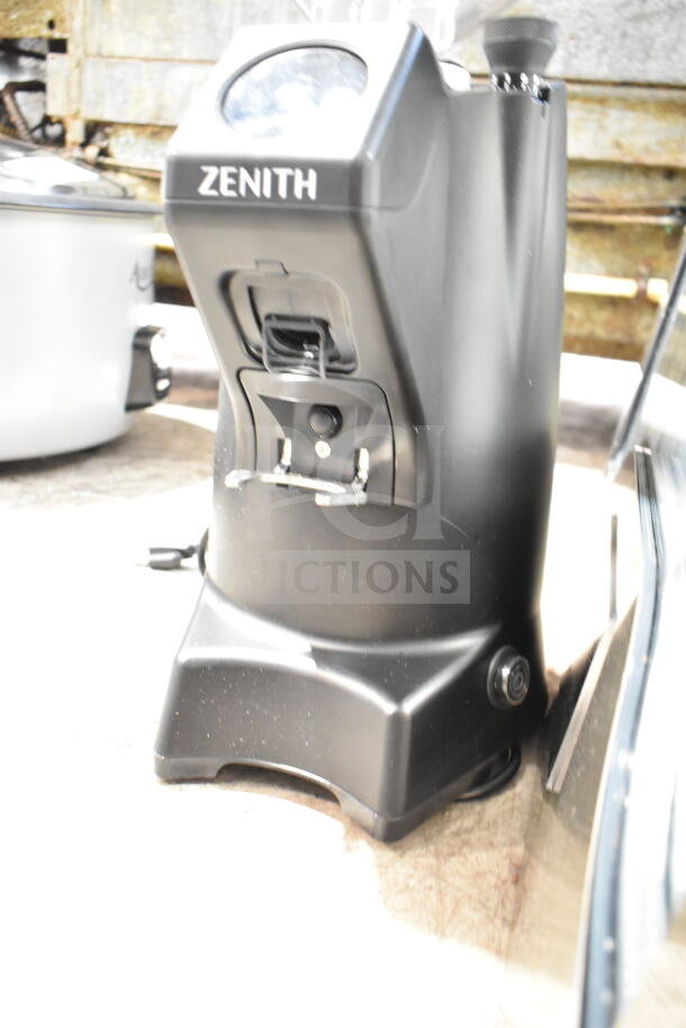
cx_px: 343
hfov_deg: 41.7
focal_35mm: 32
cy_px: 514
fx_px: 900
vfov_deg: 59.5
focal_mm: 21
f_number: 3.8
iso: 5600
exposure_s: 1/30
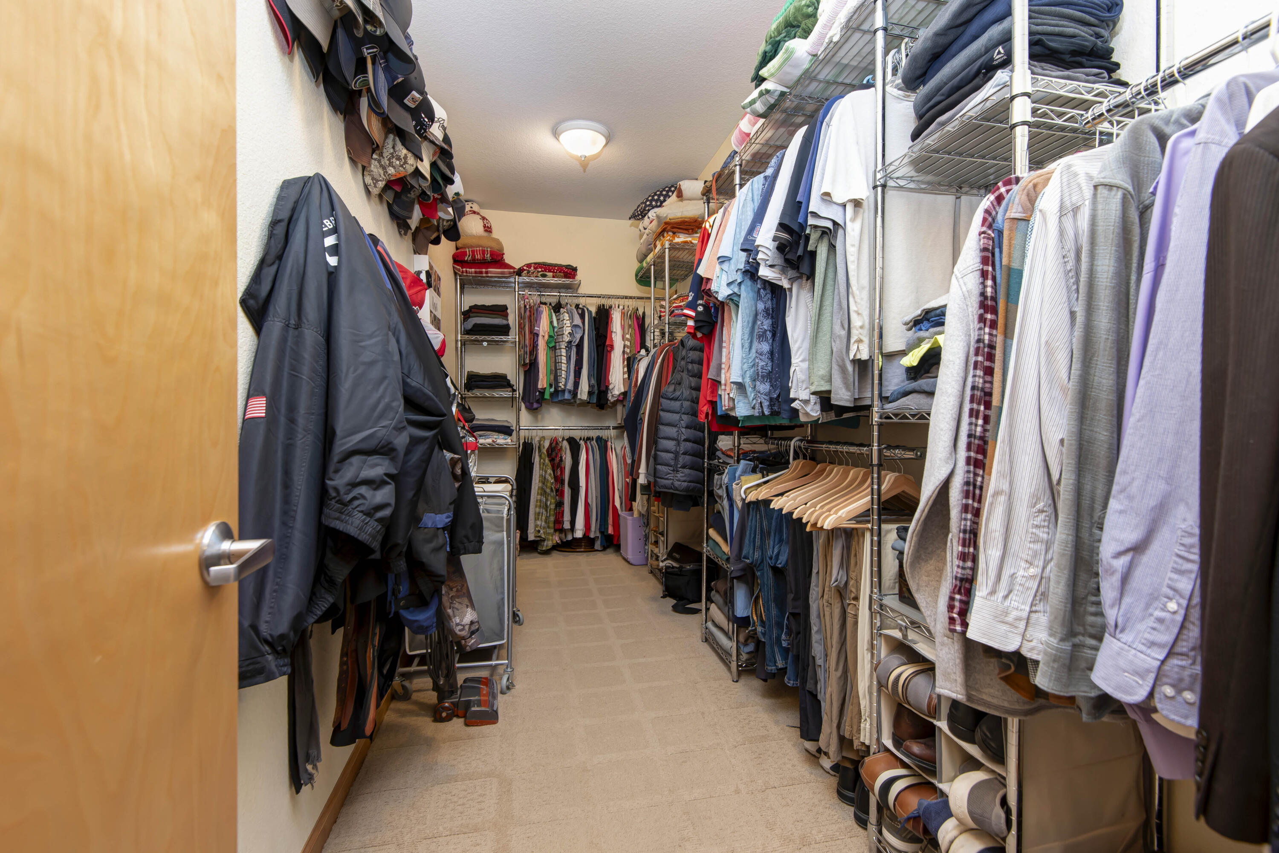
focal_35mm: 16
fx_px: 568
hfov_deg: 96.7
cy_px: 426
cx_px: 640
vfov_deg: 73.8
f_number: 6.7
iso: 280
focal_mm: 16
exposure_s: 1/8
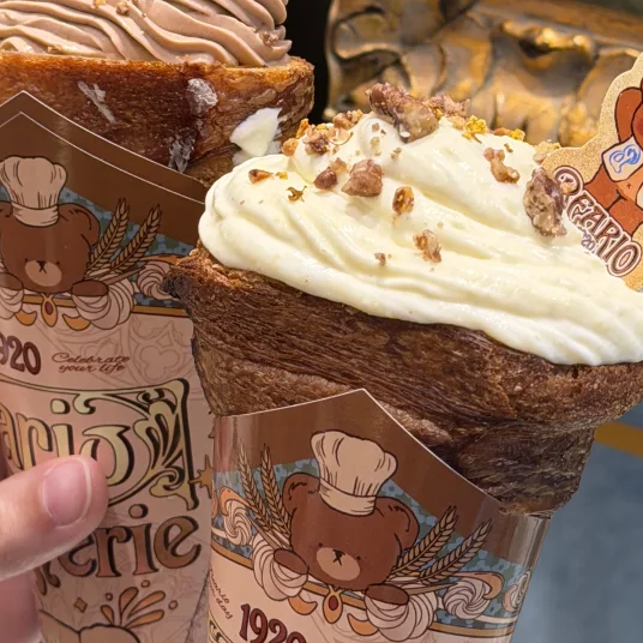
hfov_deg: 15.3
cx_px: 345
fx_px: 2396
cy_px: 95
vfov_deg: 15.2
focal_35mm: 114
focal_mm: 6.76
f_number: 1.78
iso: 100
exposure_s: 1/121
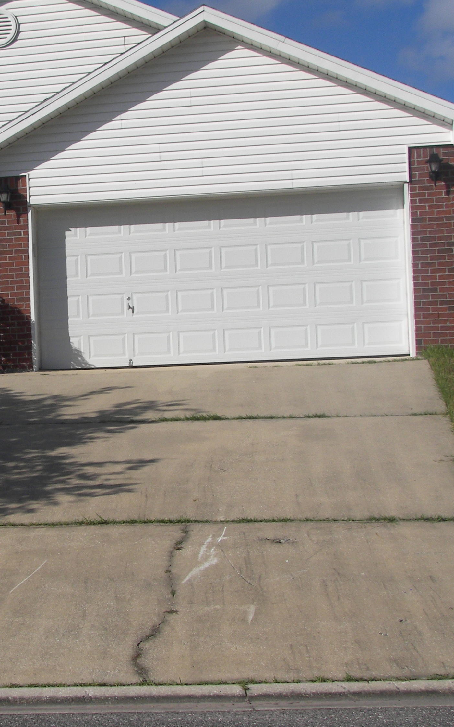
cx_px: 45
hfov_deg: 18.1
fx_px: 1405
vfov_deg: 29.0
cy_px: 363
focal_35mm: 71
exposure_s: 1/500
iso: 64
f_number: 5.6
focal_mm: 8.3
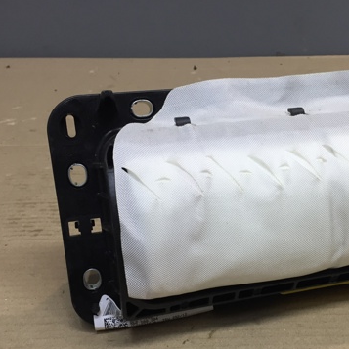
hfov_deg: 36.3
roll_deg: -0.5
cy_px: 213
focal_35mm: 46
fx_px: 525
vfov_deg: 36.6
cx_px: 239
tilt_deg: -28.8
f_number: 2.2
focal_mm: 4.15
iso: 32
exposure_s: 1/30
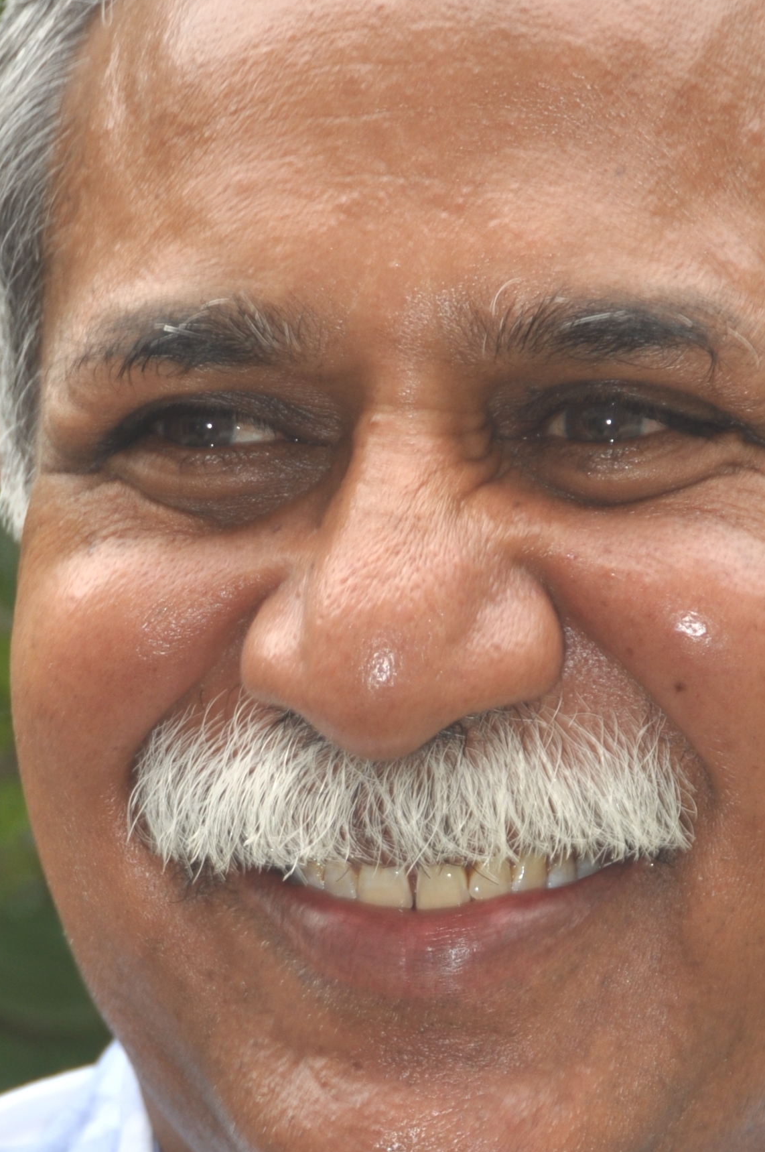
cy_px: 799
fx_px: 7412
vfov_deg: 8.9
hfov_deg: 5.9
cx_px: 521
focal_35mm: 232
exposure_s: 1/125
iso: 200
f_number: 4.8
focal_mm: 62
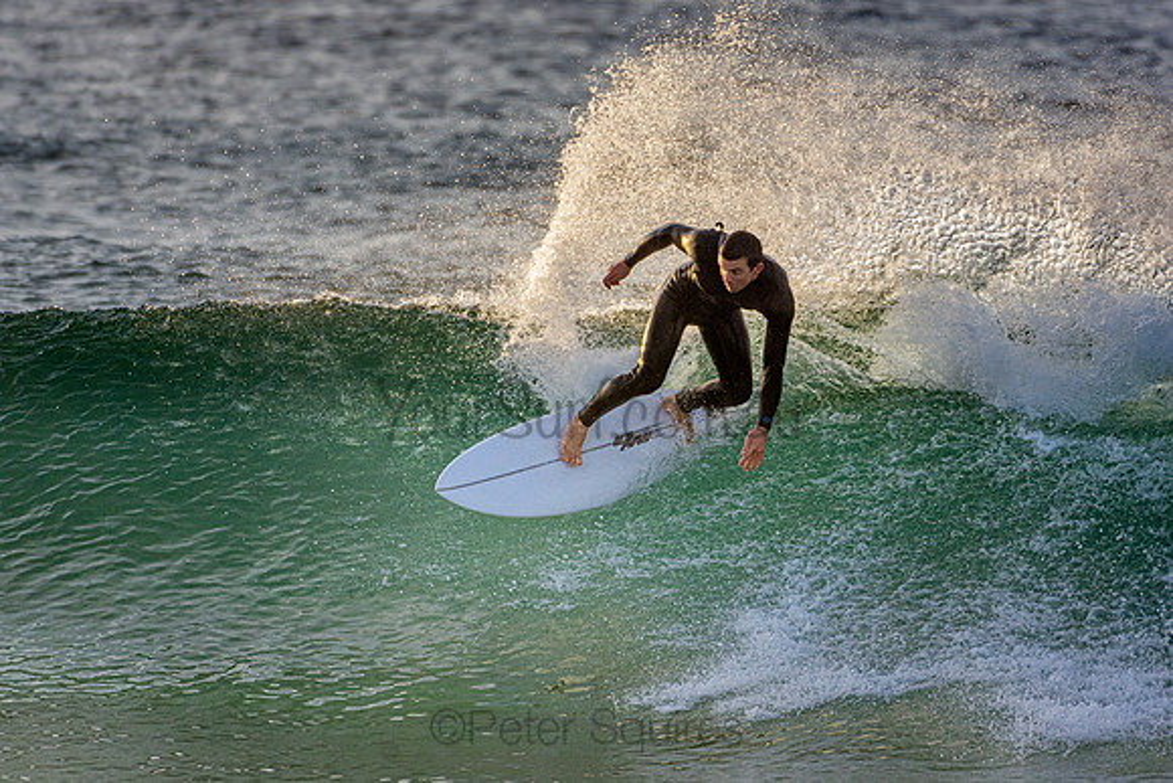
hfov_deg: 2.7
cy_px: 392
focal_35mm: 750
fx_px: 24442
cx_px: 586
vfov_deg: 1.8
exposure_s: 1/1250
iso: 400
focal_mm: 500
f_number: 5.6
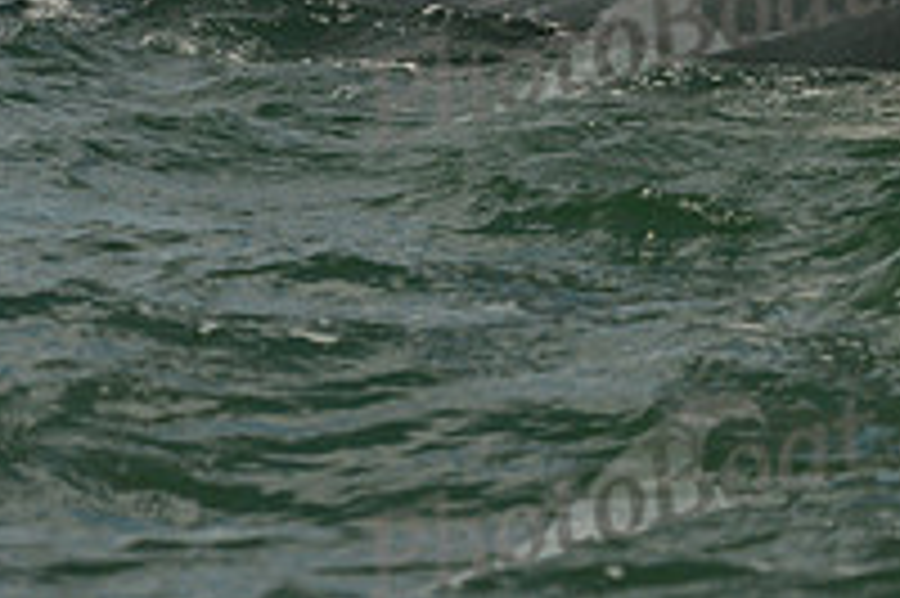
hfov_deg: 6.3
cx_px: 1233
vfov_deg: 4.2
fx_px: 8118
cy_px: -268
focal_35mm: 325
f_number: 7.1
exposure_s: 1/1000
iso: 400
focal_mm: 112
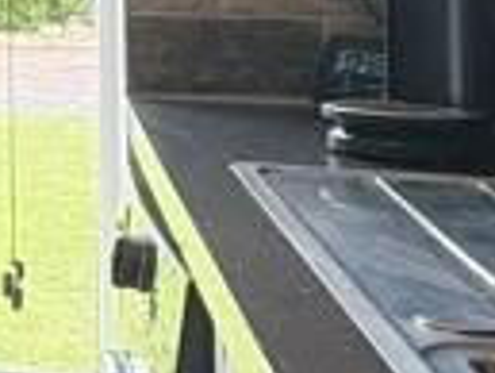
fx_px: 1589
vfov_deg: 12.9
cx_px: -760
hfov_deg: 12.7
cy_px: -112
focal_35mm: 111
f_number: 2.2
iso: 160
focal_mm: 2.22
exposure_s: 1/99
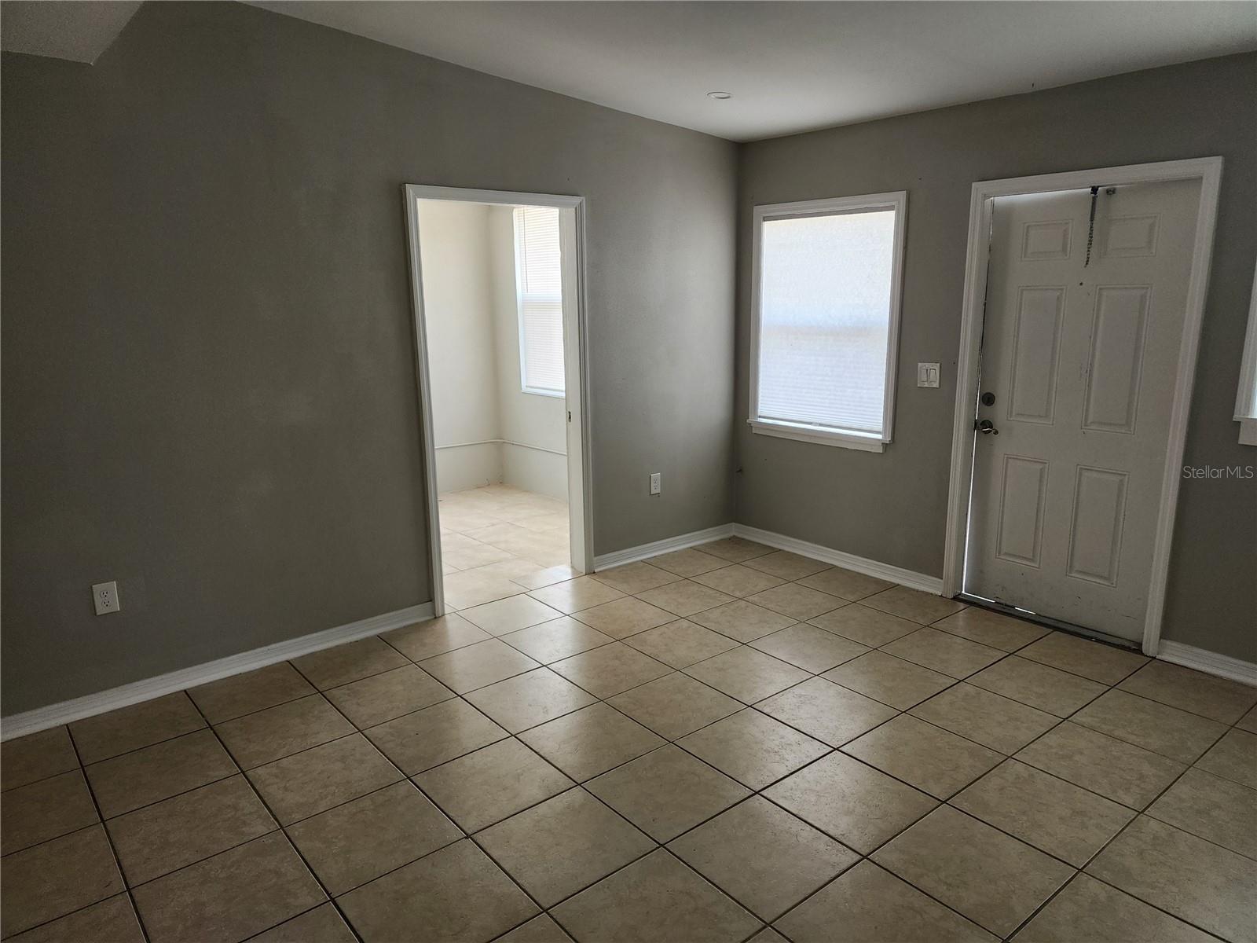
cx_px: 628
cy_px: 472
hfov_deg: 73.9
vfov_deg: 58.9
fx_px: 835
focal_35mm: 23
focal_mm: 6.4
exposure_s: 1/180
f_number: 1.8
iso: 125
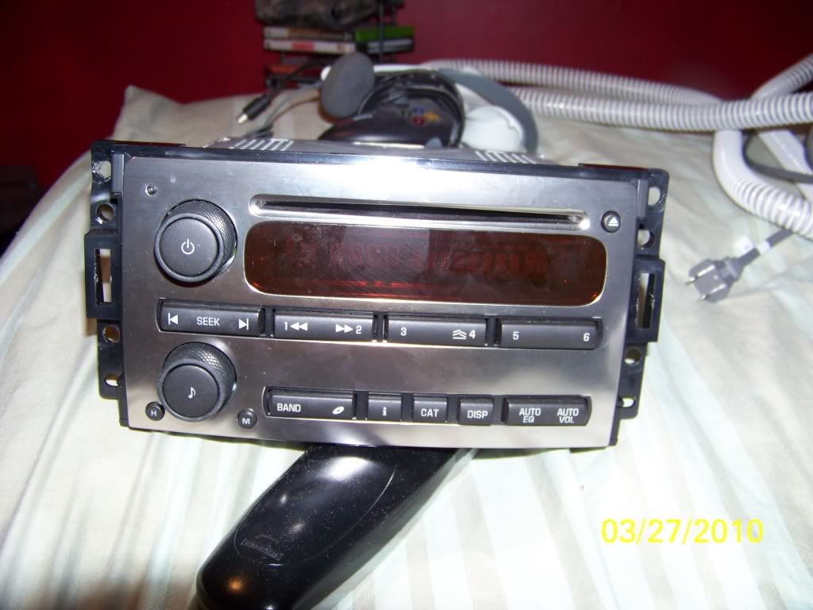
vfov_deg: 39.7
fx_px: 846
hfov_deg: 51.4
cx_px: 406
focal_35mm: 36
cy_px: 305
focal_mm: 5.85
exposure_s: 1/30
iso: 64
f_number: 2.8
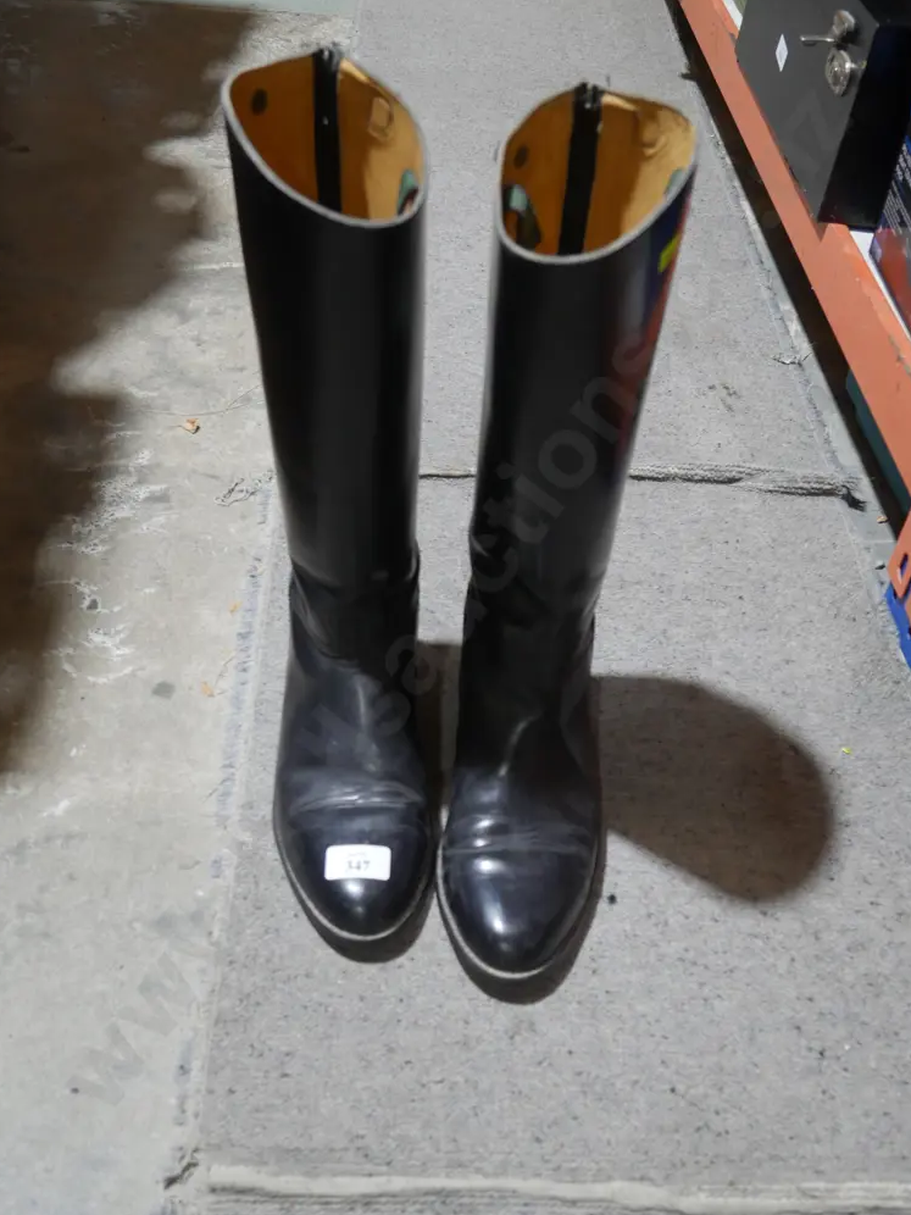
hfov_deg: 38.7
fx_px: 1298
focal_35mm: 37
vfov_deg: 50.1
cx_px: 457
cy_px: 604
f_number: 4
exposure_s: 1/60
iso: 640
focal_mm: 18
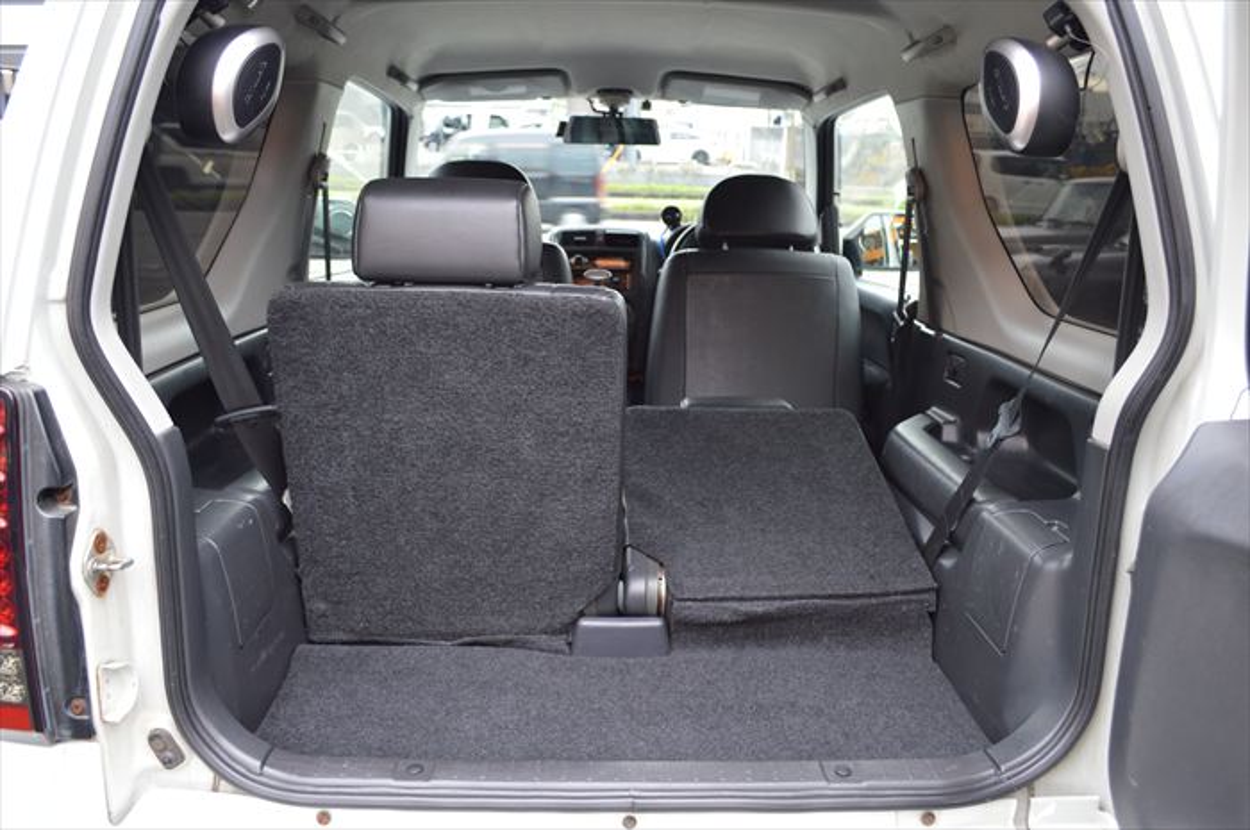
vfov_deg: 47.8
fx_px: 936
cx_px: 625
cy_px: 415
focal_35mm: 27
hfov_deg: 67.4
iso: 400
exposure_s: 1/60
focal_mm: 18
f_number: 4
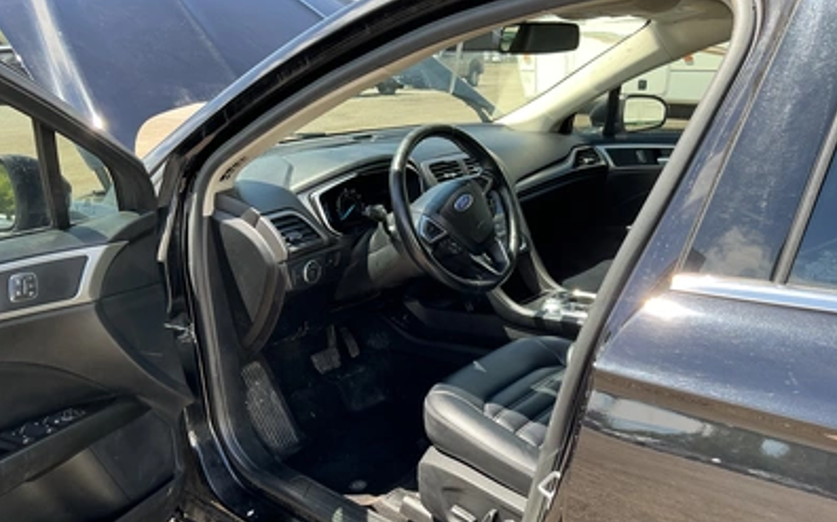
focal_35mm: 30
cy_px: 315
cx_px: 418
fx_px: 684
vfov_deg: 41.6
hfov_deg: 62.9
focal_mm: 3
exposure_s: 1/182
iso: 25
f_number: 1.8
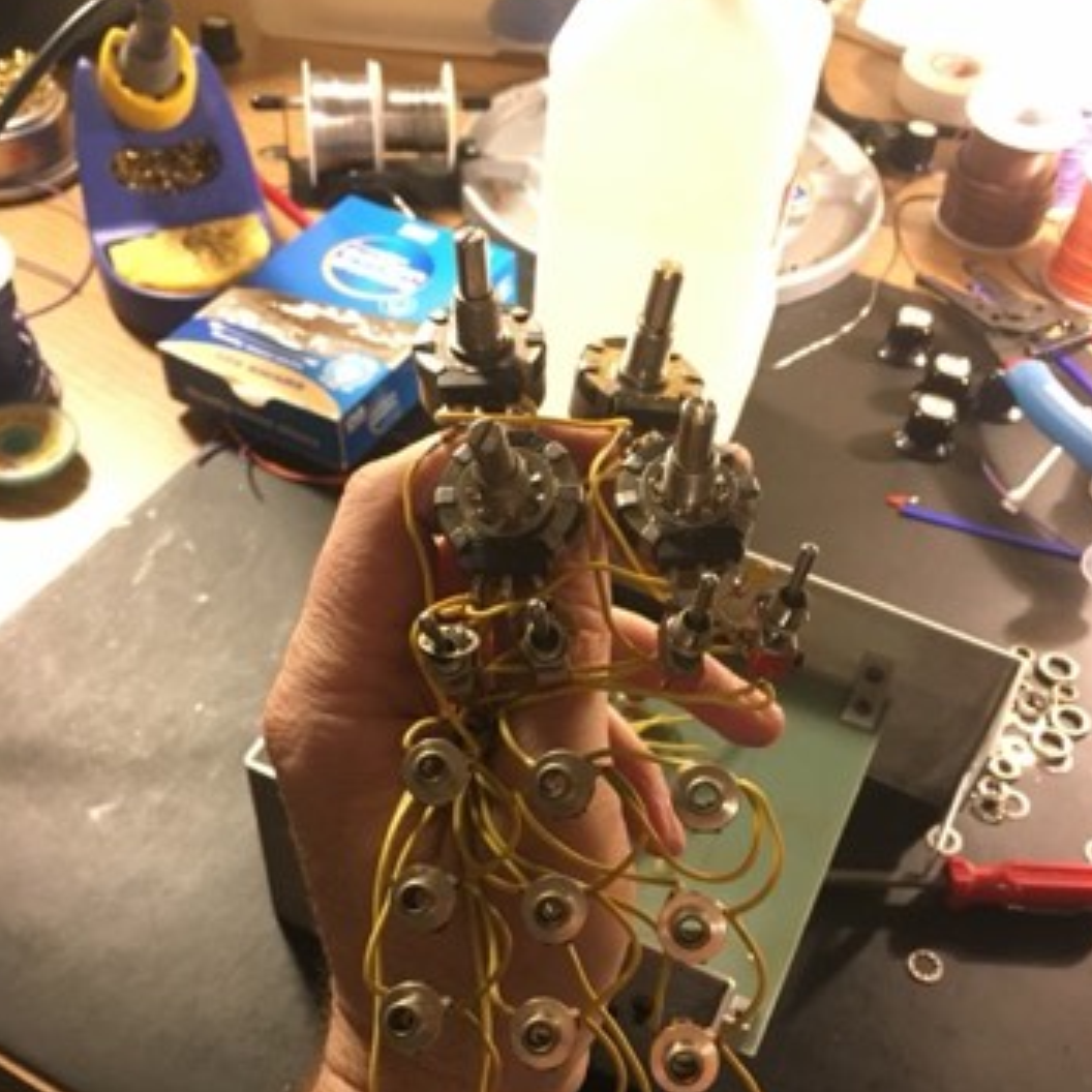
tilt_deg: -50.6
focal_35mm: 35
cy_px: 698
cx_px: 549
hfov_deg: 47.2
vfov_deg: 46.7
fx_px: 1249
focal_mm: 4.15
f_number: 2.2
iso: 125
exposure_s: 1/30
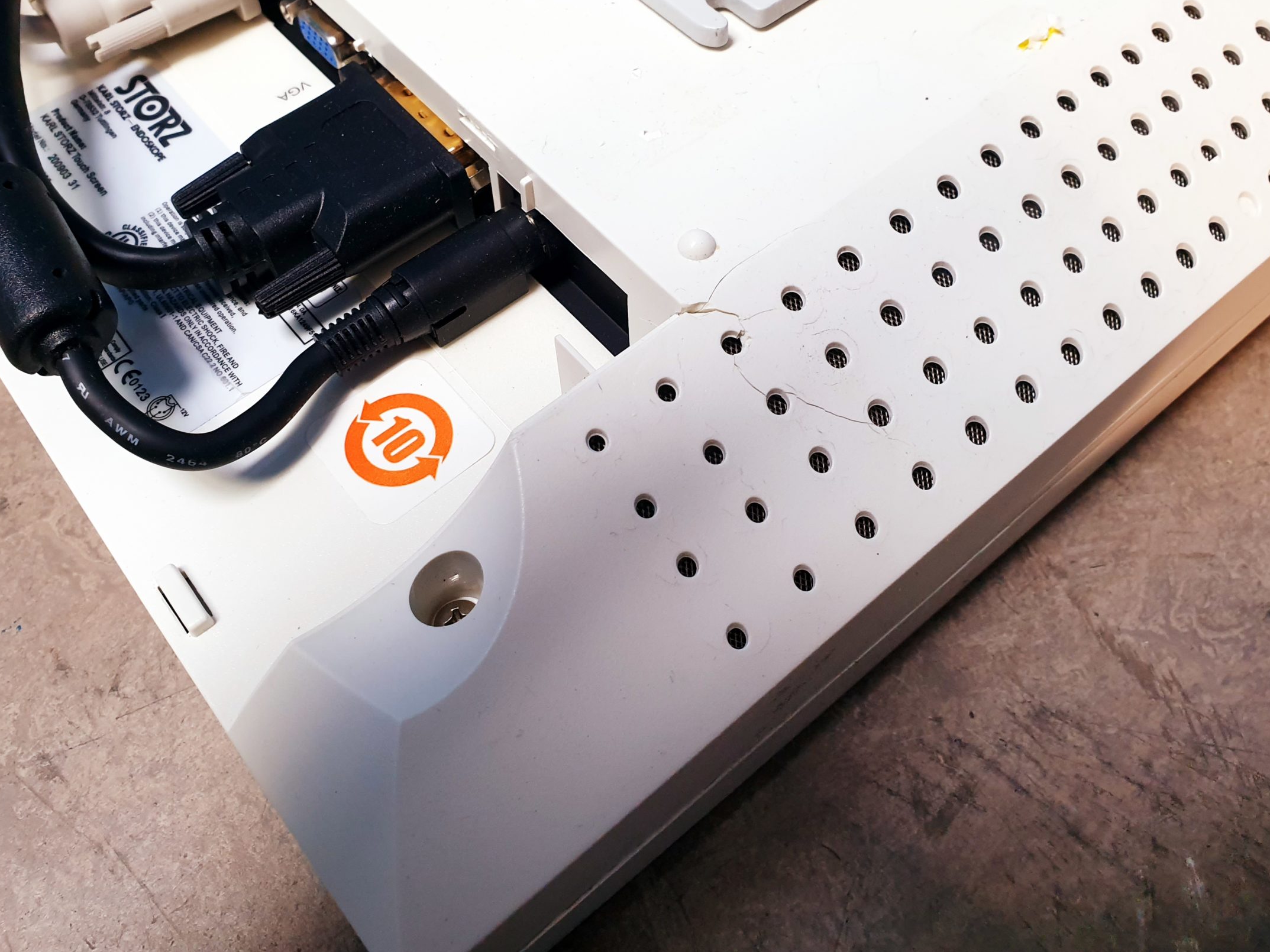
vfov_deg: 45.2
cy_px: 386
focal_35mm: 31
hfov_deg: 58.3
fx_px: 1137
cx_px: 601
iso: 250
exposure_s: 1/50
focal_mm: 4.3
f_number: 2.4
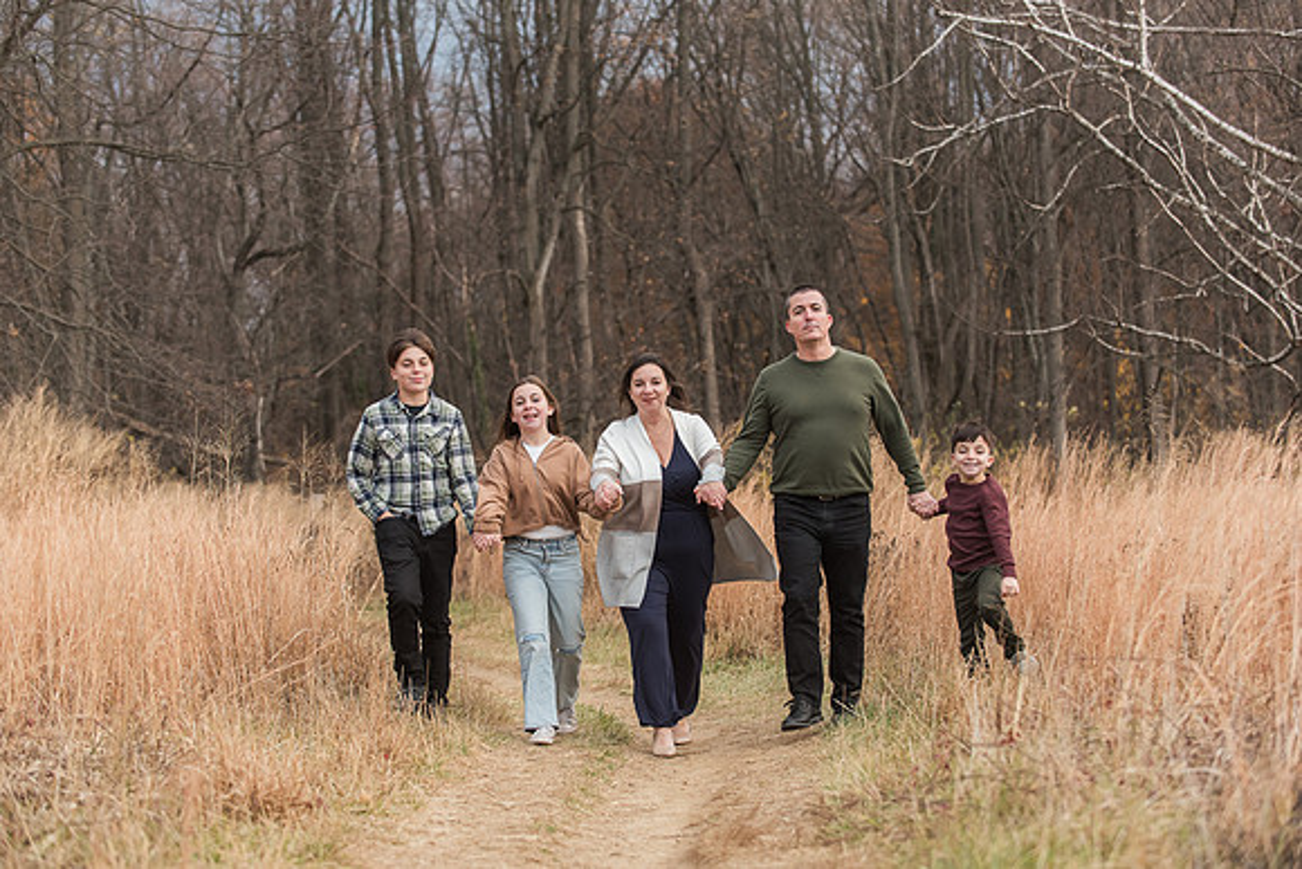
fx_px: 3102
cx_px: 652
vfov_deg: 15.9
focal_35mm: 86
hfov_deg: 23.7
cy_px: 429
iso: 1000
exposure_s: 1/640
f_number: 3.5
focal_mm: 82
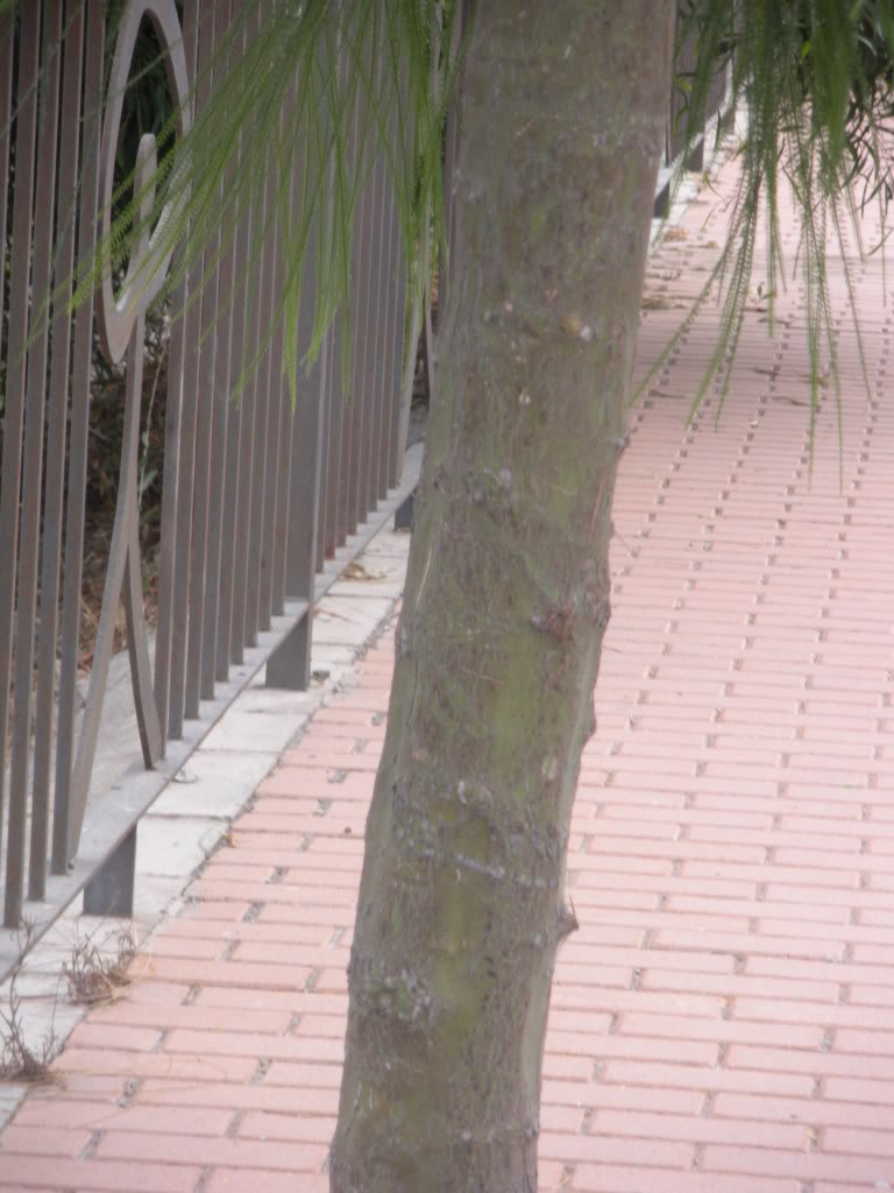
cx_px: 447
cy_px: 596
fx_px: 6198
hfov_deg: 8.2
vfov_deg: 11.0
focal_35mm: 180
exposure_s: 1/112
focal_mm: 31.5
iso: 200
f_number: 5.6
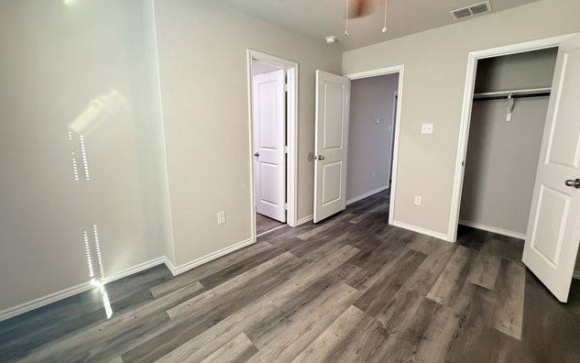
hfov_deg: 101.4
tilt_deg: -9.6
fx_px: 237
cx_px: 290
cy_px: 166
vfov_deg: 74.7
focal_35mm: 15
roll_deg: +0.5
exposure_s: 1/60
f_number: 2.2
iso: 640
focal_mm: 2.22
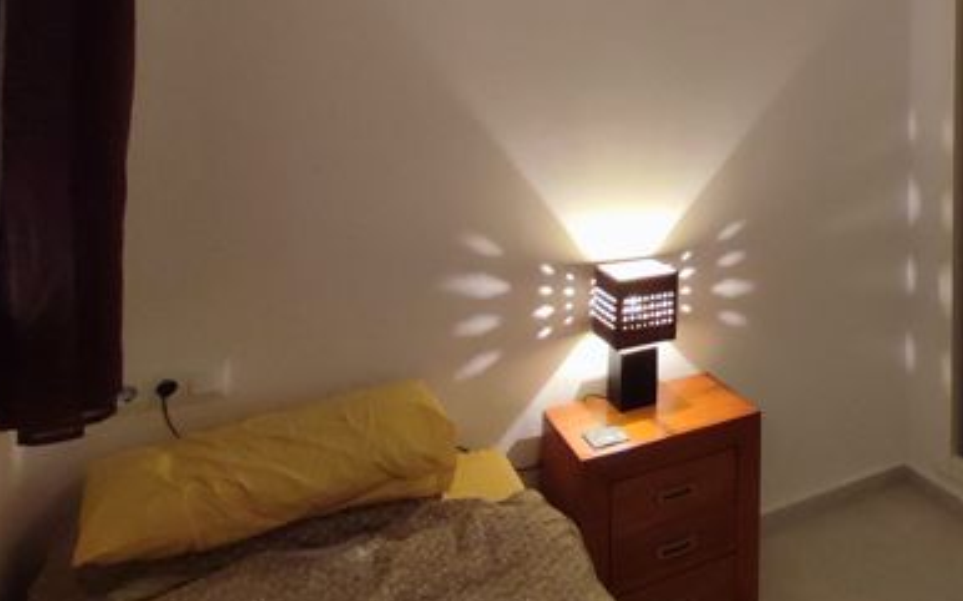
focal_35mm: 31
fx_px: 813
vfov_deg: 37.4
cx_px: 807
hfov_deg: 55.6
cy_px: 41
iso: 318
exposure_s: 1/33
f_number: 2.2
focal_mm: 1.65
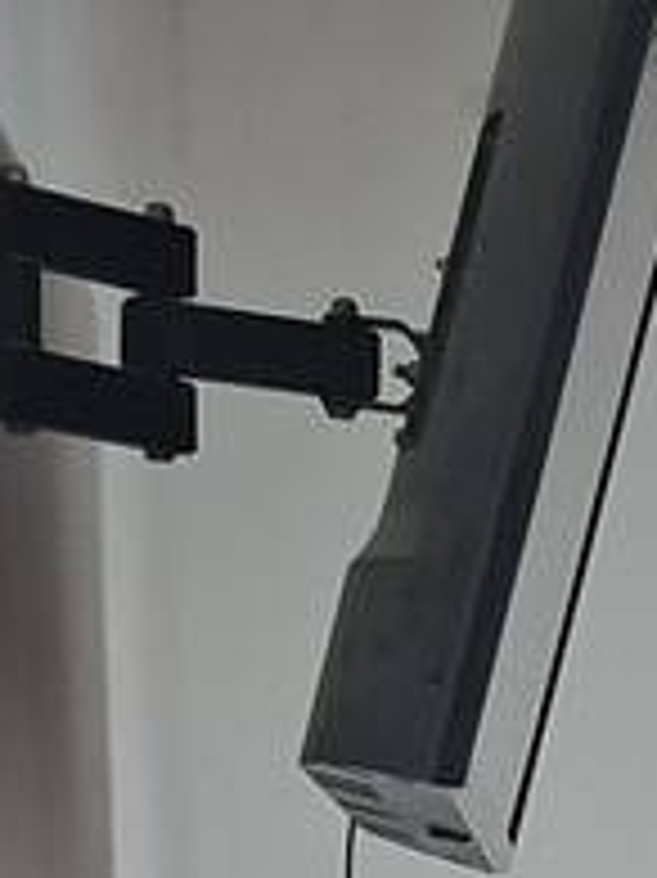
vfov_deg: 11.1
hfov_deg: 7.2
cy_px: 1351
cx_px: 2322
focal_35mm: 170
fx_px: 4307
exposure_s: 1/30
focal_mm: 5.54
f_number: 1.8
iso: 250
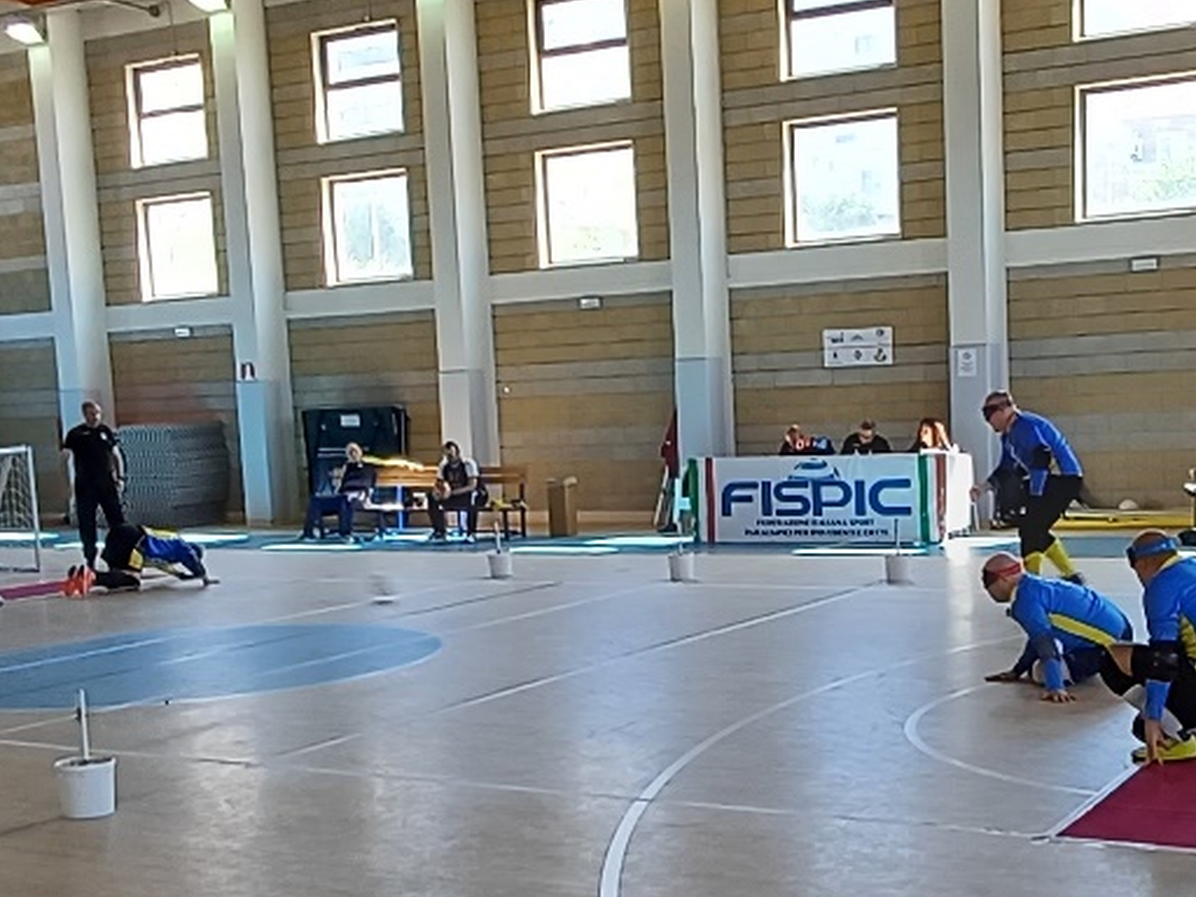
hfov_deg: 37.3
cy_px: 638
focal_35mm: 51
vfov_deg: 28.3
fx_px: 1762
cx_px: 722
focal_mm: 1.64
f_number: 2.2
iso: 64
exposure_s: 1/50
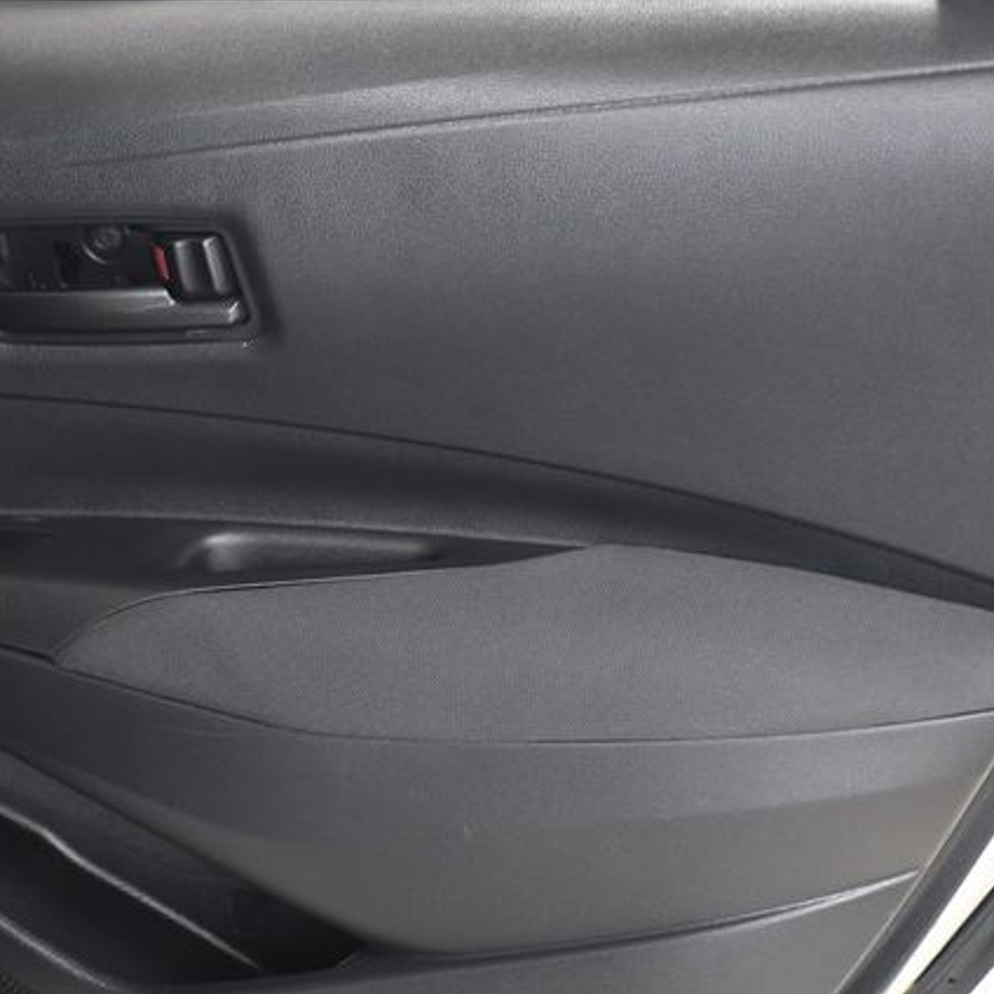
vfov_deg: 17.4
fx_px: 3249
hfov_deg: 17.4
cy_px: 496
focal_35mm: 100
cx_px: 464
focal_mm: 52
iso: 1250
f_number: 5.6
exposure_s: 1/80
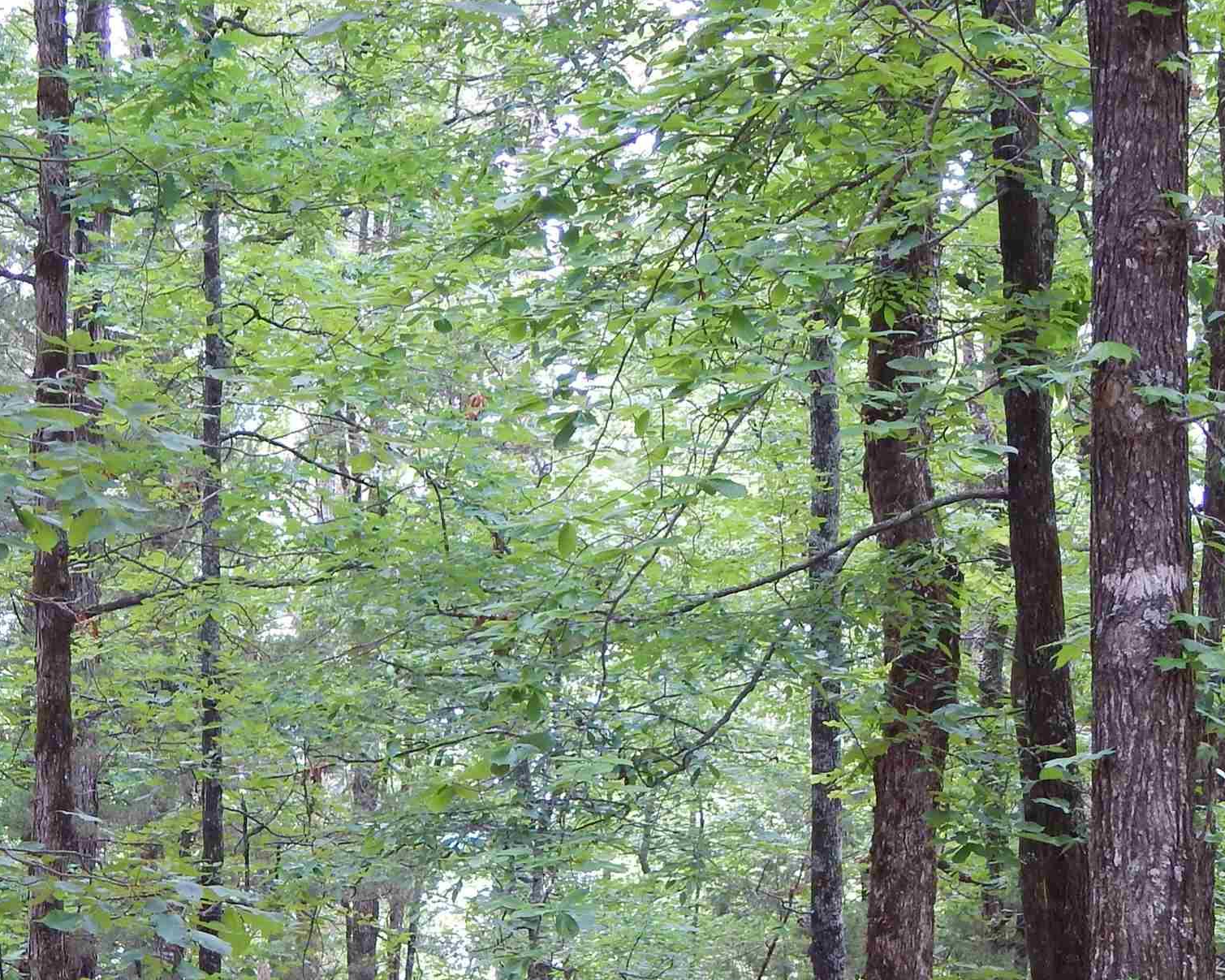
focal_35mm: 149
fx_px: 5402
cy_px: 850
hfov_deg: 12.9
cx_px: 465
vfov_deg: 10.3
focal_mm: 13.5
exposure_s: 1/30
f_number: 4.2
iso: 140
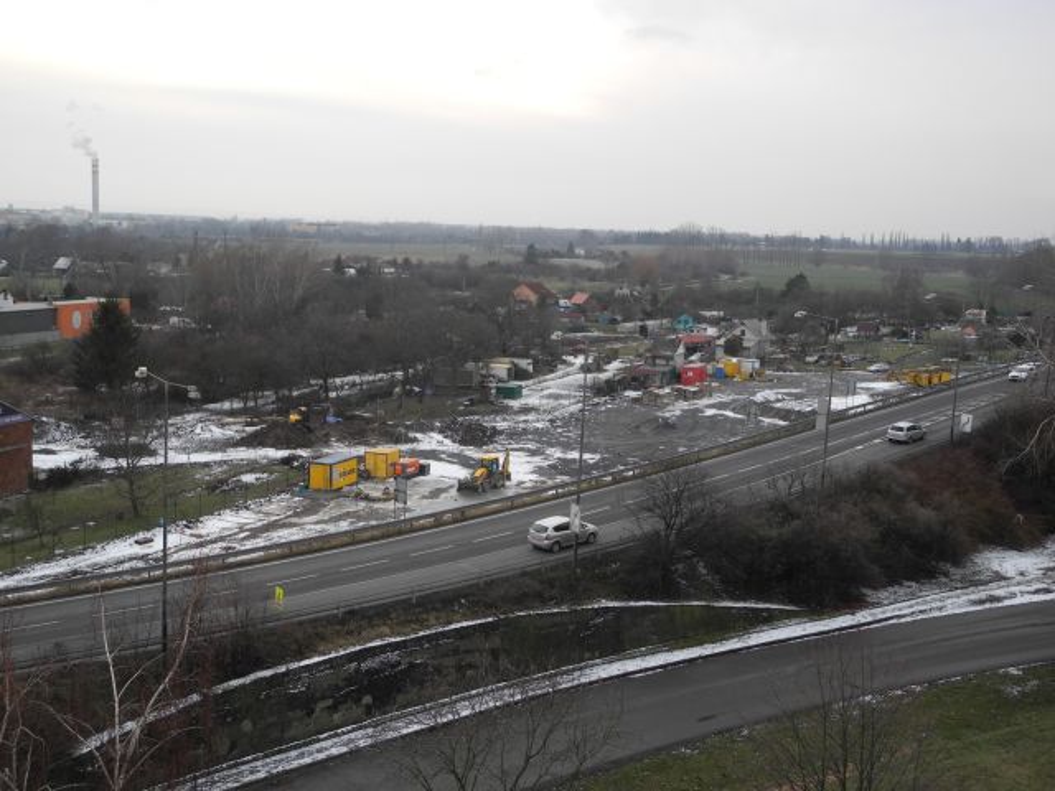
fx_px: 1250
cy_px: 396
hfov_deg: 45.8
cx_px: 528
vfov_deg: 35.1
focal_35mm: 41
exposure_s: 1/182
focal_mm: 8.8
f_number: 3.2
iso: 100
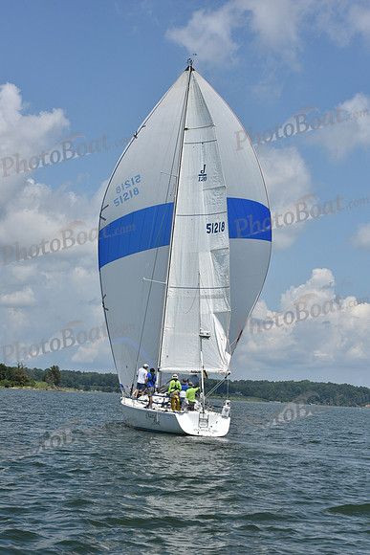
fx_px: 1078
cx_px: 185
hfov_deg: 19.5
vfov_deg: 28.8
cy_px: 278
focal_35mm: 70
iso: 320
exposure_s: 1/1000
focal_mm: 70
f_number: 11
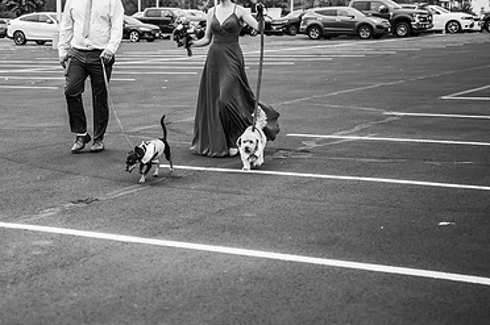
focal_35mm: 78
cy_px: 117
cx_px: 145
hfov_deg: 25.8
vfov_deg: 17.4
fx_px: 1060
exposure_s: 1/1600
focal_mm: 50
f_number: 3.2
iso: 320
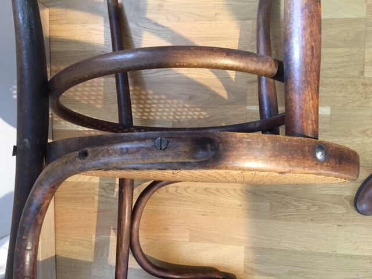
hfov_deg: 61.7
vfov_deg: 48.2
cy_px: 140
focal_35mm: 29
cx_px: 186
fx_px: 312
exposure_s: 1/33
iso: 200
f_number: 2.2
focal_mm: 4.15
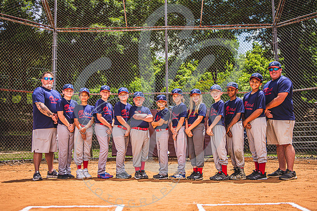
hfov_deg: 48.6
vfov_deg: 33.5
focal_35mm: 40
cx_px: 154
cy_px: 93
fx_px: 351
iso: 100
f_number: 5.6
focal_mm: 35
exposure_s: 1/1600
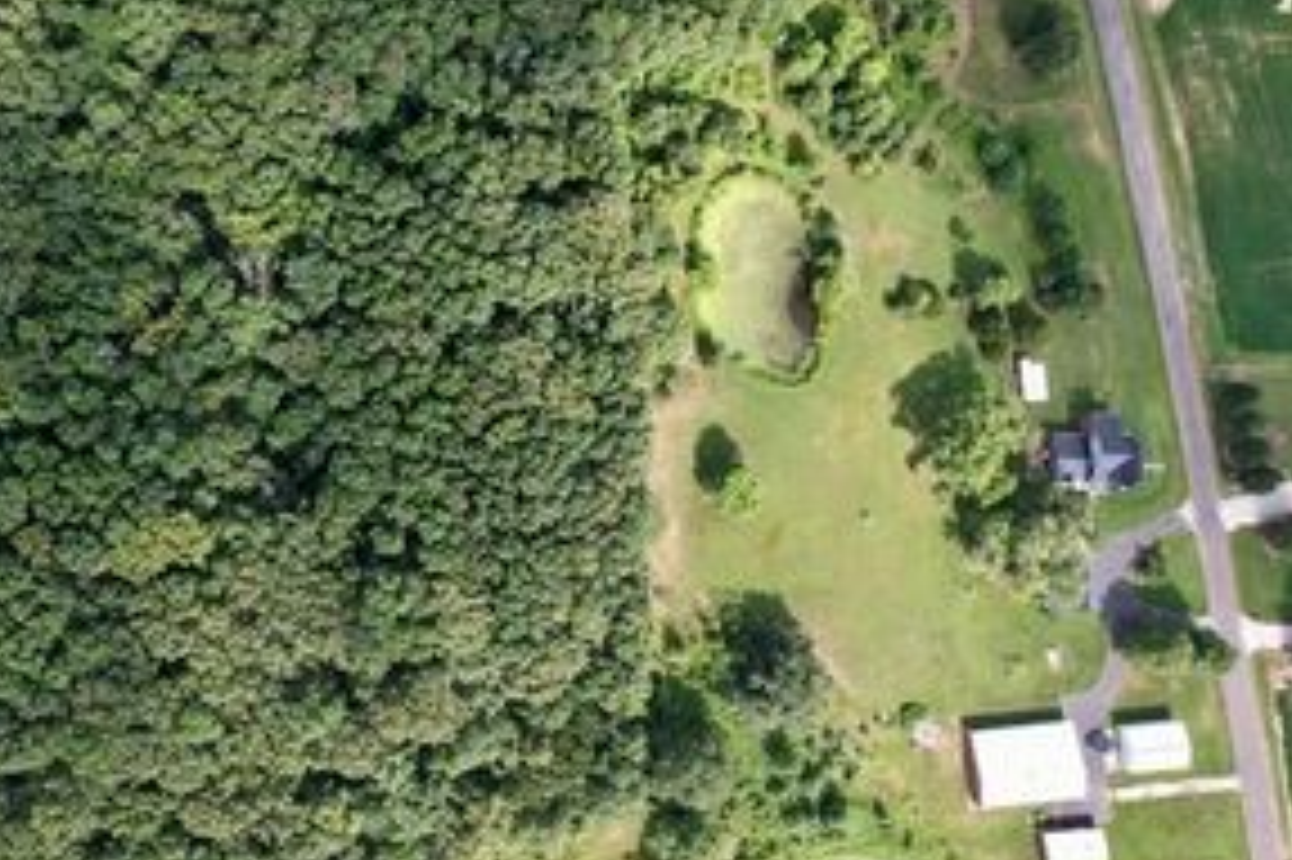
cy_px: 389
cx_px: 360
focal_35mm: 33
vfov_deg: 39.9
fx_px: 1184
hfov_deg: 55.1
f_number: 2.8
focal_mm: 8.38
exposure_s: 1/500
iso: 100
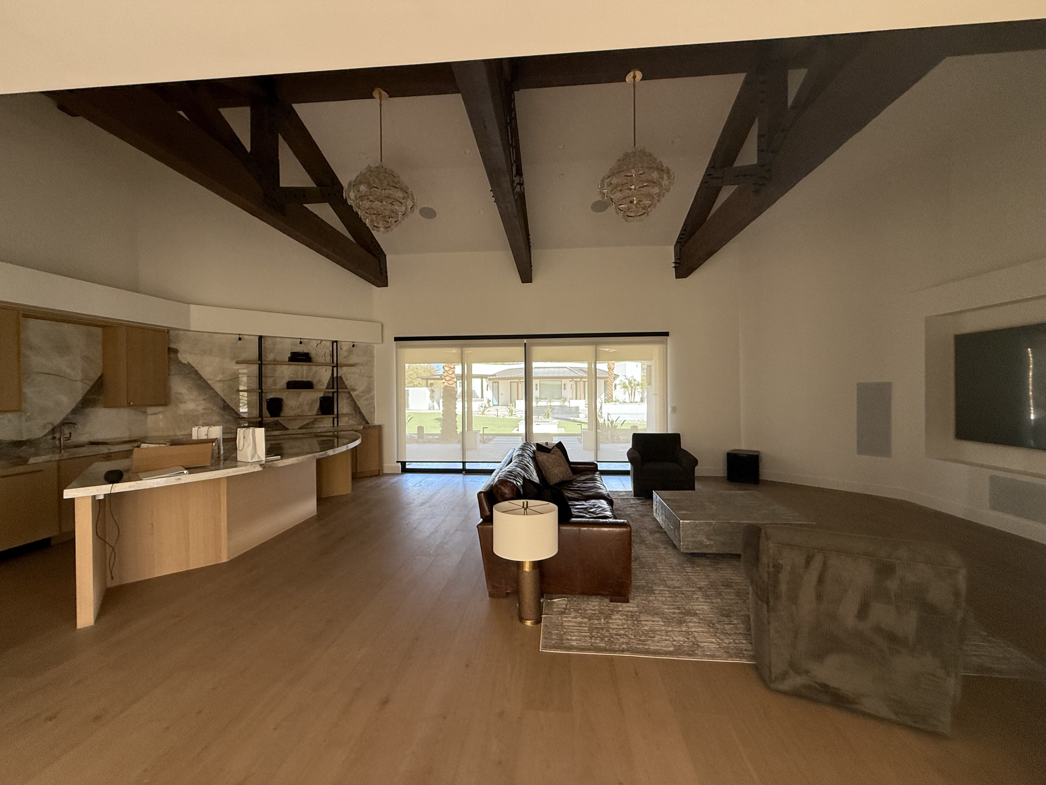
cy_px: 392
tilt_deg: +0.0
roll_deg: -1.4
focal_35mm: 14
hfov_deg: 102.1
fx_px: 423
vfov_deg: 85.7
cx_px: 523
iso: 160
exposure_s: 1/99
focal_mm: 2.22
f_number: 2.2
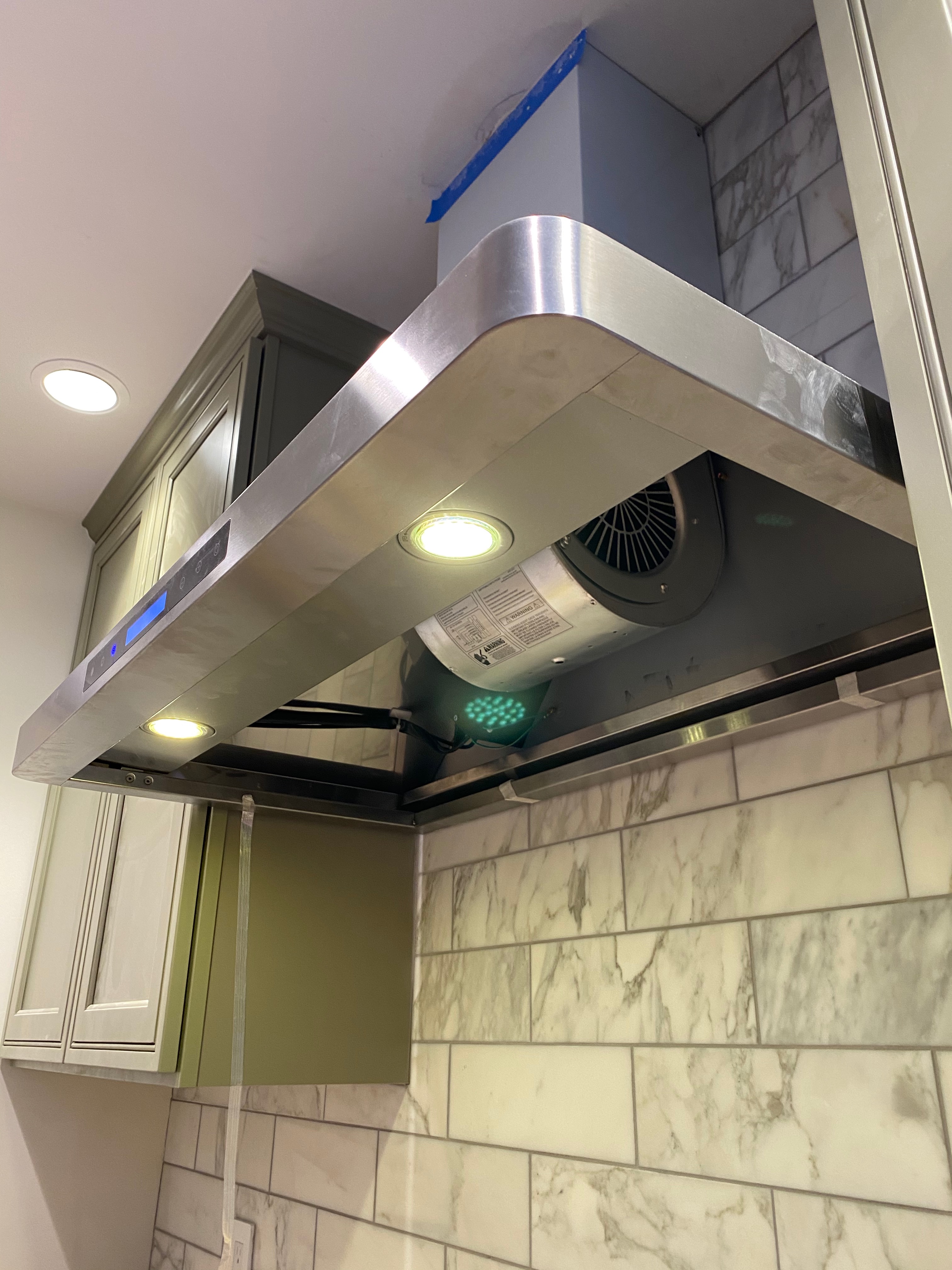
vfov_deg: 67.3
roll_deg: -0.9
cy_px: 635
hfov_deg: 53.1
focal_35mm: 26
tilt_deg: +23.6
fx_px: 953
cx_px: 476
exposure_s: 1/60
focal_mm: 4.25
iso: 100
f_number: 1.8
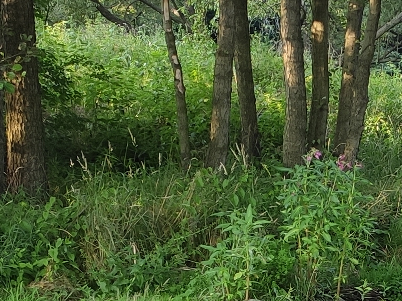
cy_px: 485
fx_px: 1417
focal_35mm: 122
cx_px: 553
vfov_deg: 11.5
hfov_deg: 15.2
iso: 159
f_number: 1.75
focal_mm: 4.77
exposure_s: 1/100
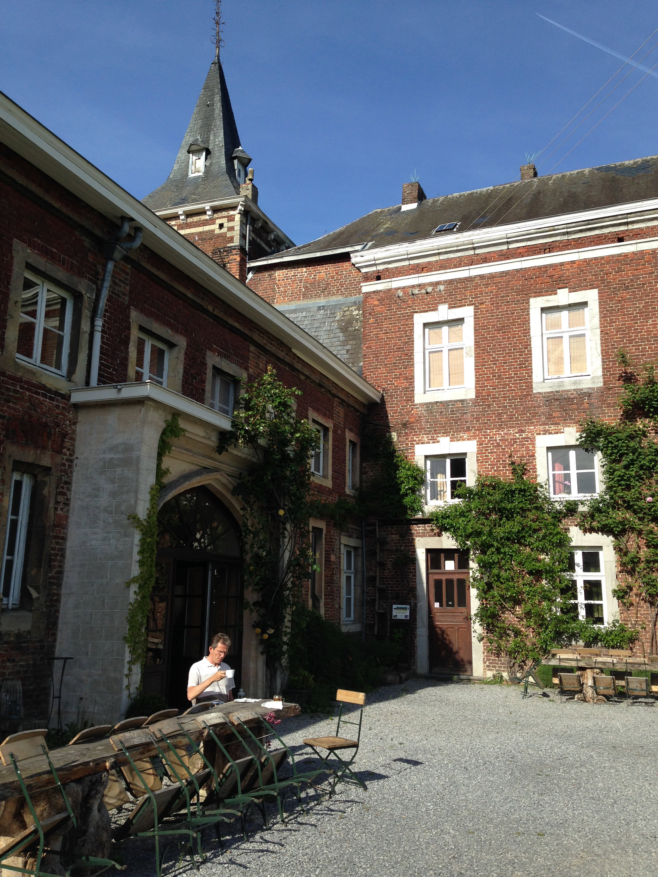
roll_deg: +0.2
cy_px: 438
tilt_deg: +15.5
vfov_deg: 55.4
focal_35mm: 33
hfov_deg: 42.9
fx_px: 836
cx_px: 329
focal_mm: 4.12
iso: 50
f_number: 2.4
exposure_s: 1/1232
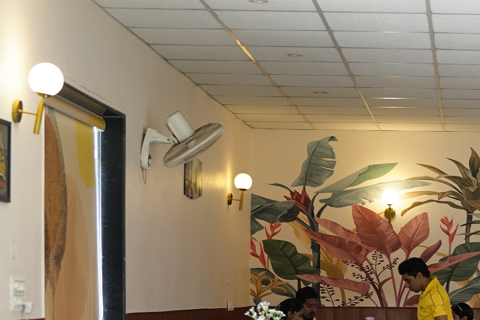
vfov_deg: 11.4
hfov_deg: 16.0
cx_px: 713
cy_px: 365
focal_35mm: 118
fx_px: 1573
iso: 500
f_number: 1.8
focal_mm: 35
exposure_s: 1/160
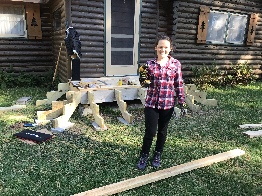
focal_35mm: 28
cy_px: 98
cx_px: 131
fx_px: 212
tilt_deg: -13.2
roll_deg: -1.1
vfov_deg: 49.7
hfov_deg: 63.4
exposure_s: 1/132
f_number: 1.8
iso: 20
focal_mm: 3.99
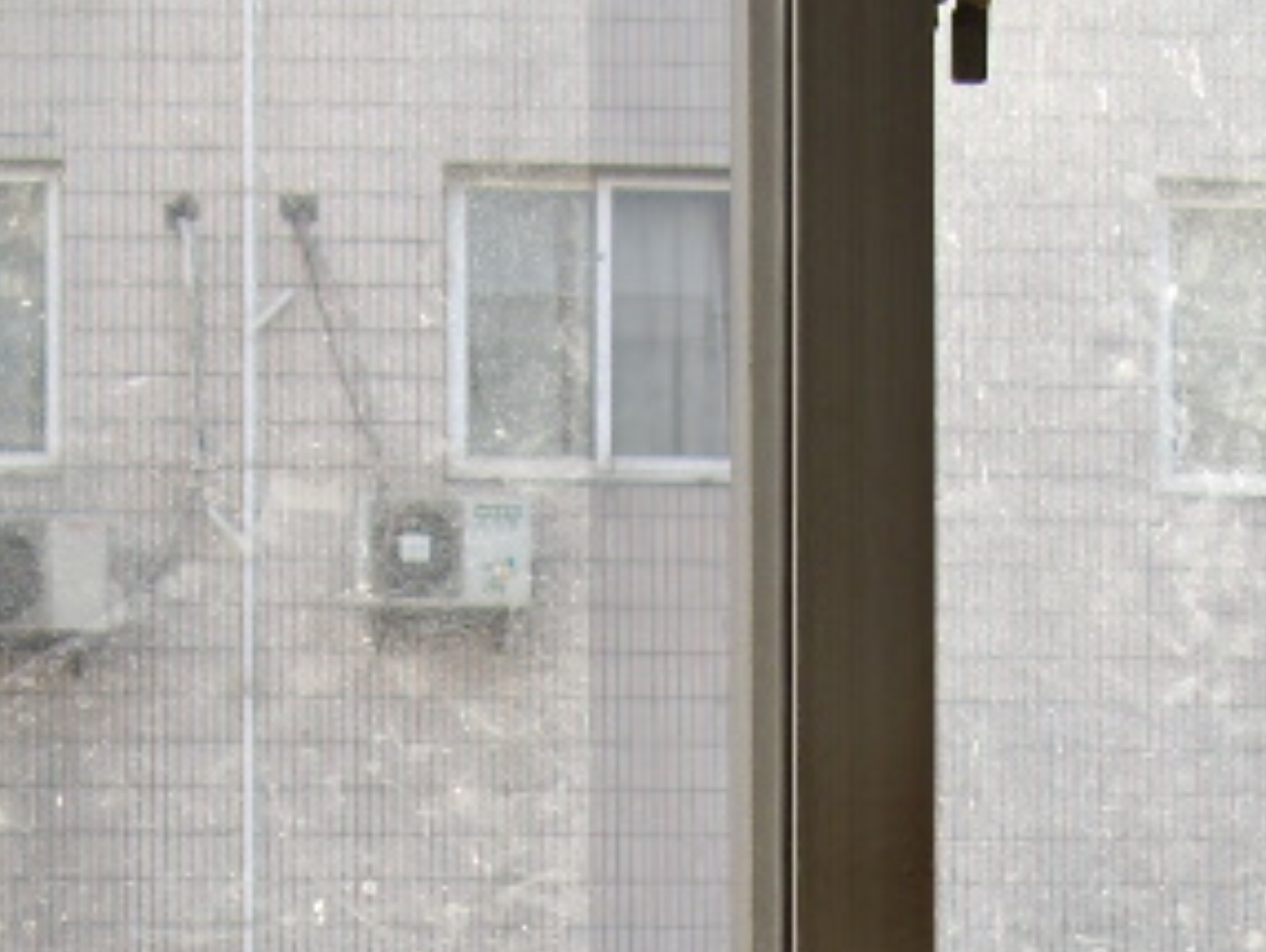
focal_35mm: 136
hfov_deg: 14.5
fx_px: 4978
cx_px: 686
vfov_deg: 10.5
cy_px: 1443
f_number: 2.8
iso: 64
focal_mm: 7.9
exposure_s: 1/250
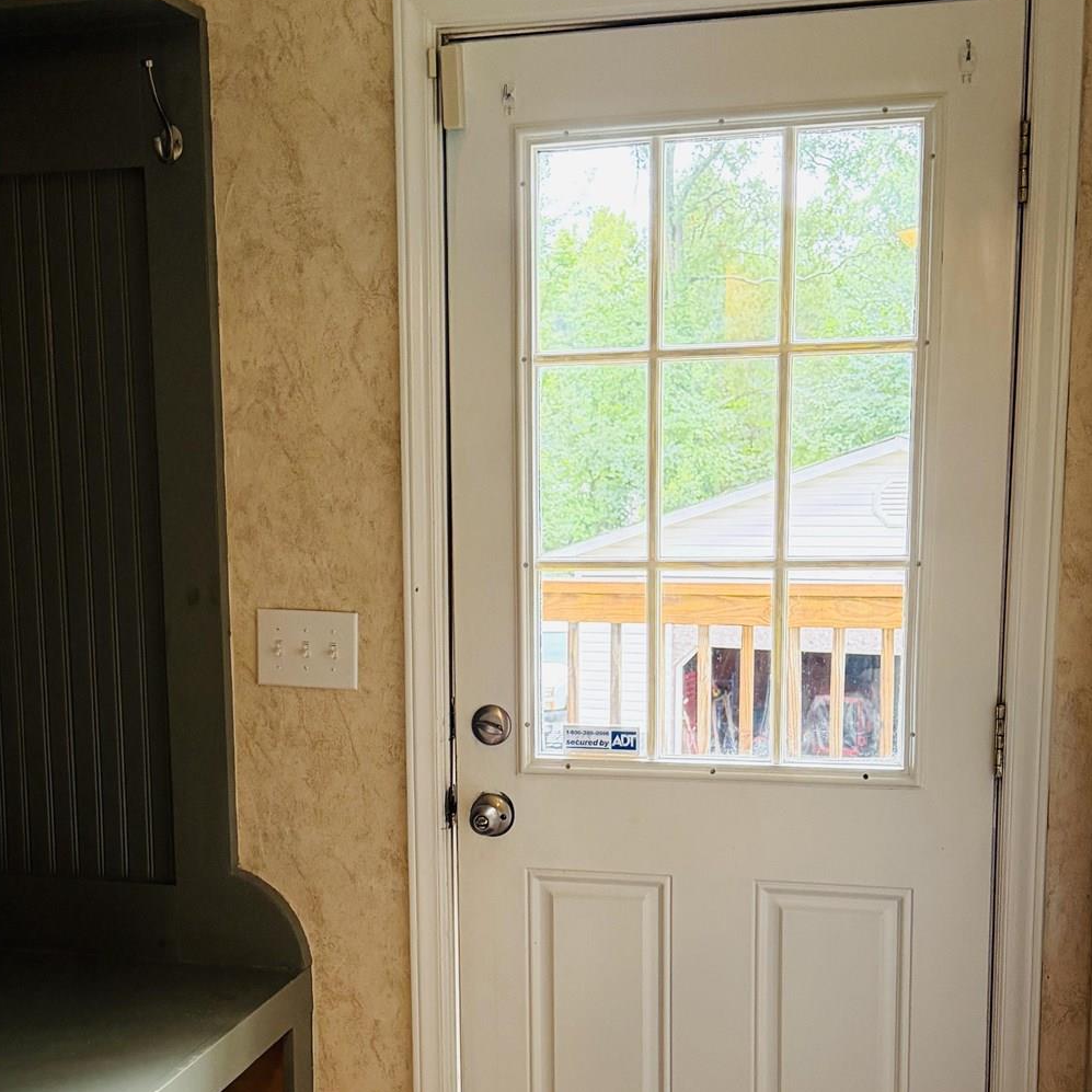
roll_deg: +0.6
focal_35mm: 49
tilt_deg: -9.7
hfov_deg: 34.5
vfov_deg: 34.3
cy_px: 737
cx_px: 411
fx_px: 1749
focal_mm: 6.76
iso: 400
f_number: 1.78
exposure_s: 1/60
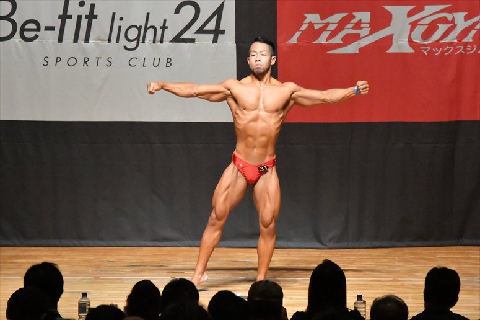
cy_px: 160
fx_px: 3398
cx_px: 240
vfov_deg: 5.4
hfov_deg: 8.1
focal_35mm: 255
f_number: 5.6
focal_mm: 170
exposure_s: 1/400
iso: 16000
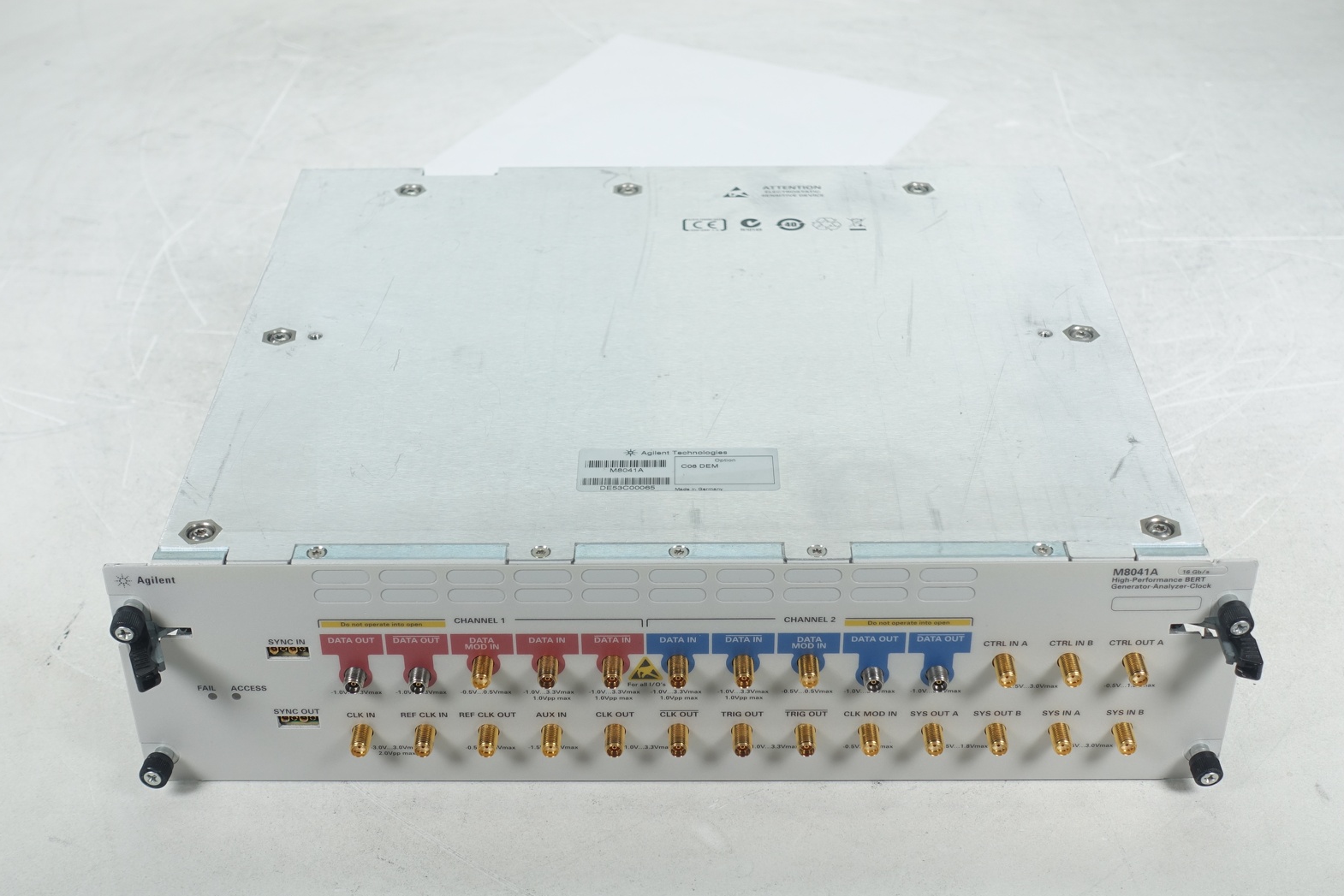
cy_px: 455
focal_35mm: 53
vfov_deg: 25.5
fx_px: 1979
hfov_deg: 37.5
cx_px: 661
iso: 125
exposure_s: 1/160
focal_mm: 19.1
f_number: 4
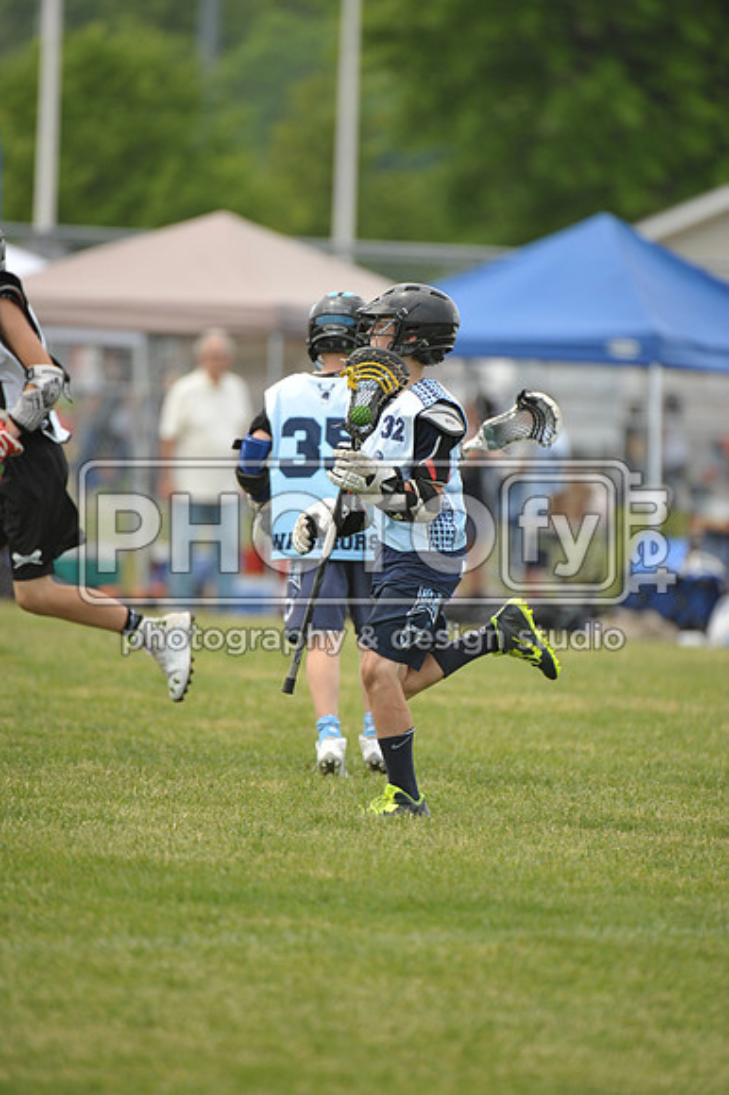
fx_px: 12164
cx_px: 364
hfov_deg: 3.4
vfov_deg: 5.2
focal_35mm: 400
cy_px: 548
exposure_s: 1/2000
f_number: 4
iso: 800
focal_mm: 400
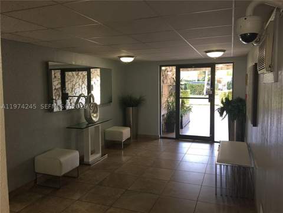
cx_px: 142
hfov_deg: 61.7
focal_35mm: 29
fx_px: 237
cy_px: 106
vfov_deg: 48.2
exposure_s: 1/30
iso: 40
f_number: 2.2
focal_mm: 4.15
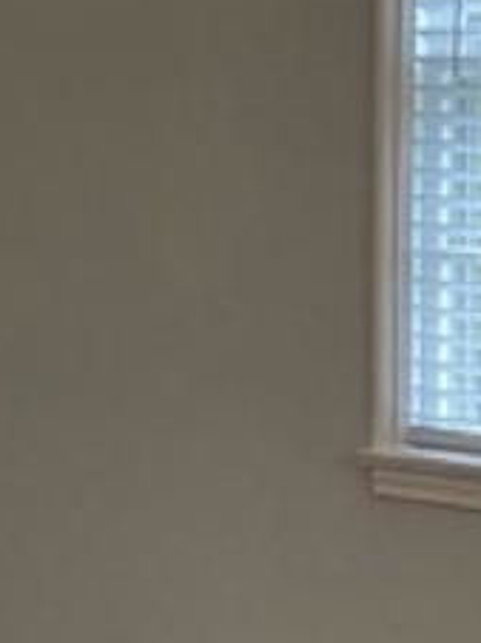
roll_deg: +0.7
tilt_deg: -3.6
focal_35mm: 127
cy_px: 191
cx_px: 37
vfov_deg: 15.5
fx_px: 2357
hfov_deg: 11.6
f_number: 1.8
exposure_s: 1/60
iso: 64
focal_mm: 3.99
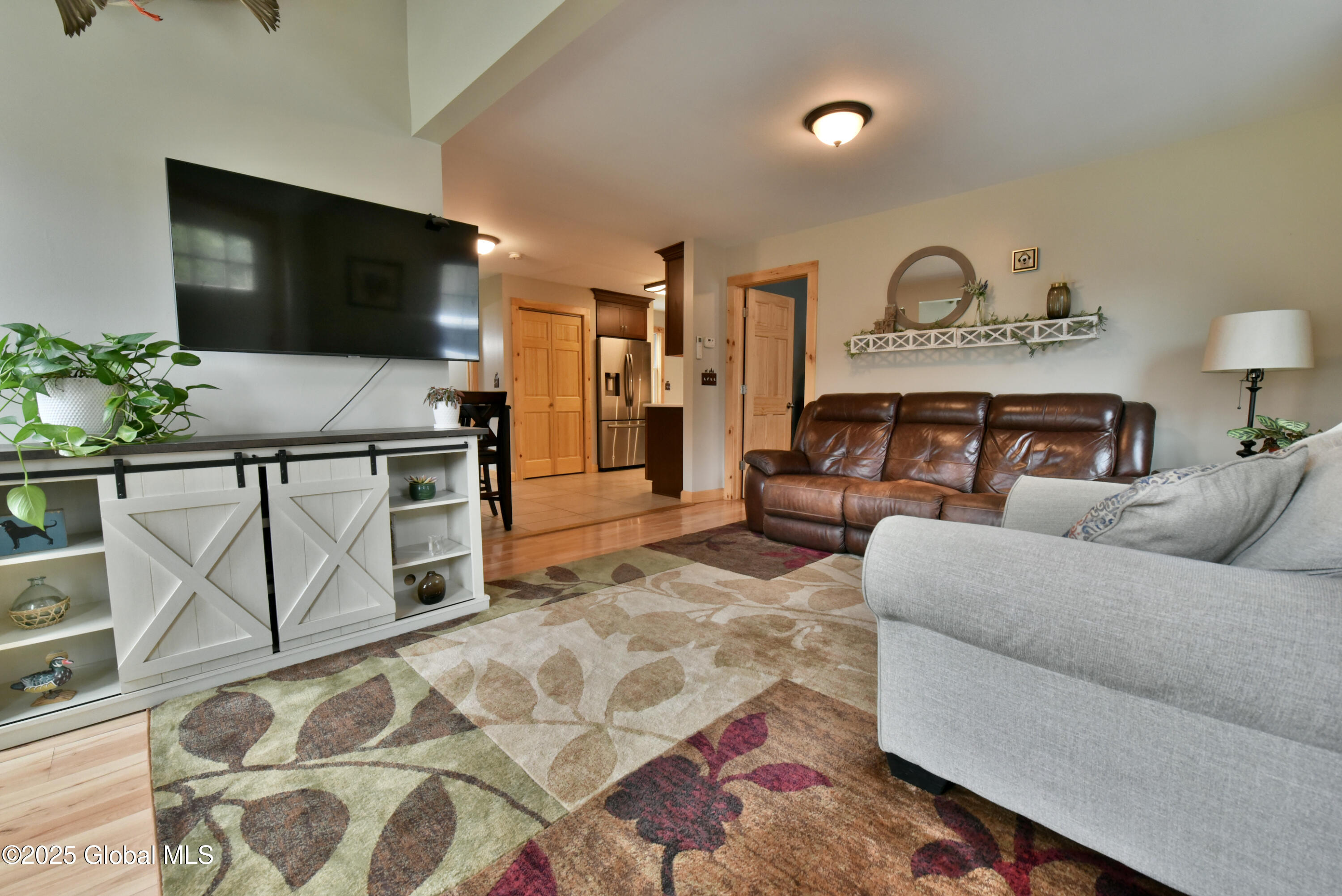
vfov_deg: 81.3
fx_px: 522
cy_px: 448
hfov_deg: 104.2
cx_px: 671
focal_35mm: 14
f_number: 10
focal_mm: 14
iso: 4000
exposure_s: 1/60
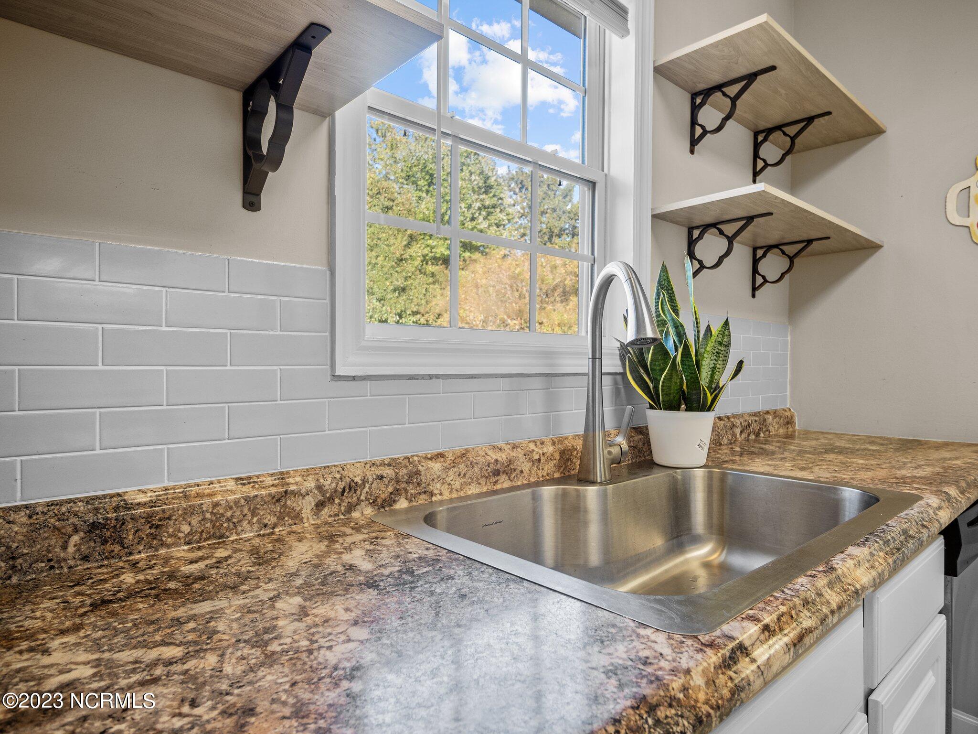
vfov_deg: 66.0
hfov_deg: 81.7
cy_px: 367
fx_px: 565
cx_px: 489
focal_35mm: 20
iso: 200
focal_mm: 10
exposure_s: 1/10
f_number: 4
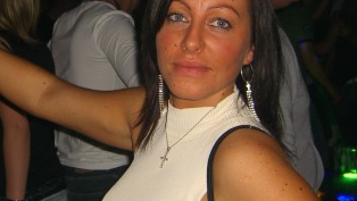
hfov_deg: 26.6
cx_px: 108
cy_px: 87
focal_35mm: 79
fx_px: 748
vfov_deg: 15.3
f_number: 2.8
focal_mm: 7.9
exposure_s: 1/60
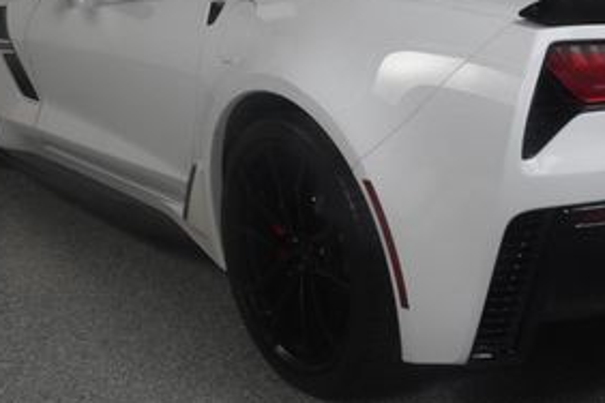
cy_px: 64
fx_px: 1143
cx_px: 453
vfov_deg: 19.7
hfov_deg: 29.2
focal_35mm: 68
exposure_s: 1/160
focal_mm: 20
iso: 100
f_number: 14
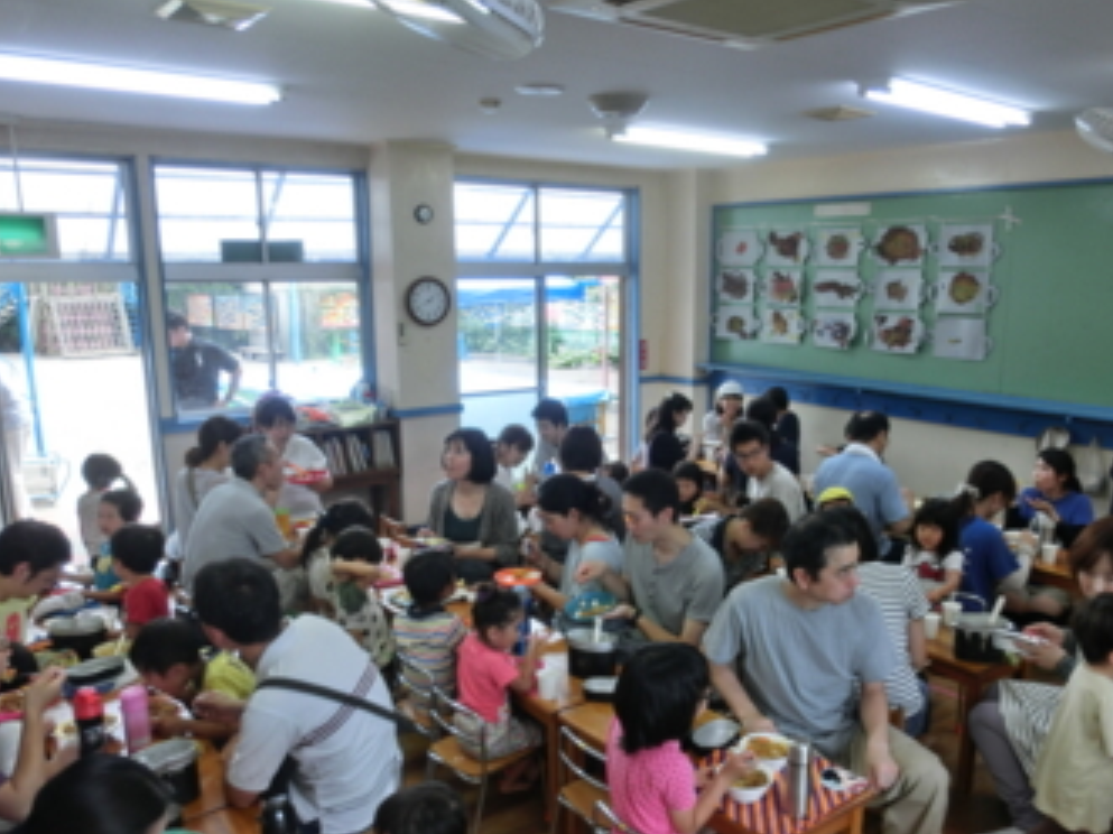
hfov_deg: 61.4
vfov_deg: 48.0
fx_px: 932
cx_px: 632
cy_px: 481
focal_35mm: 29
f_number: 3
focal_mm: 4.24
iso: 80
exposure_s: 1/60
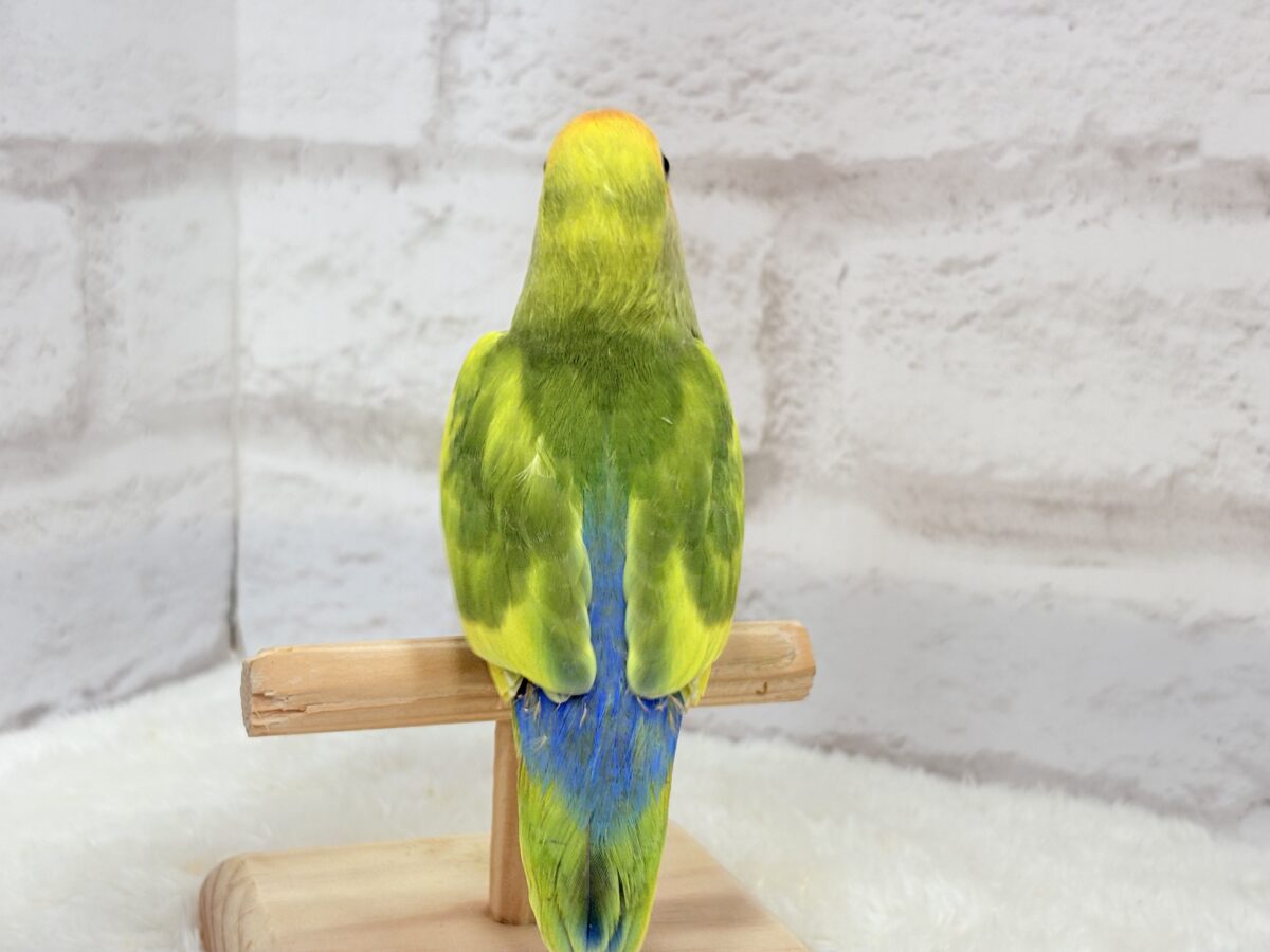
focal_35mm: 52
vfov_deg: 28.0
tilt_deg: -6.7
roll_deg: -0.4
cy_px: 476
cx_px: 635
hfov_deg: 36.8
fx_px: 1908
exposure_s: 1/50
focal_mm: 5.96
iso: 32
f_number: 1.6
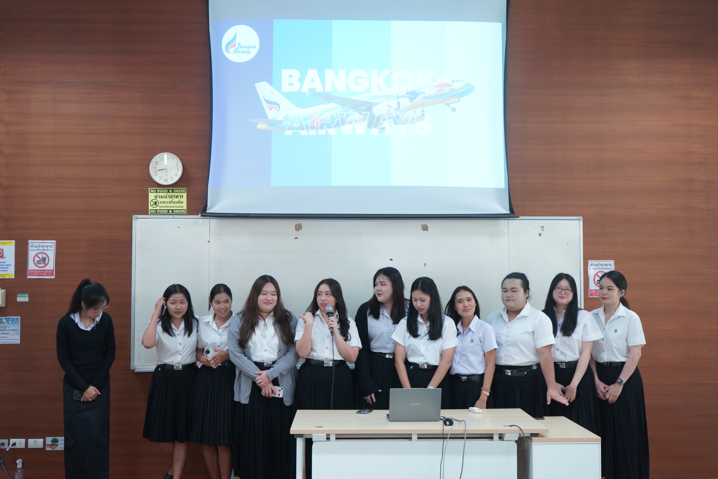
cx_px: 359
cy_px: 240
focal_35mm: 41
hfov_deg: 47.4
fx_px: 818
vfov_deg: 32.6
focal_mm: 41
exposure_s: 1/50
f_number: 6.3
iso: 3200
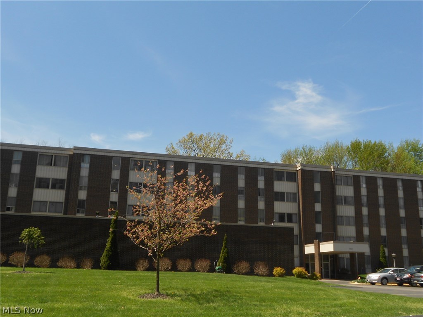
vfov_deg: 38.7
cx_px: 212
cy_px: 158
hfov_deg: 50.1
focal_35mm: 37
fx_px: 452
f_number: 3.9
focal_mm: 6.7
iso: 80
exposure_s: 1/640
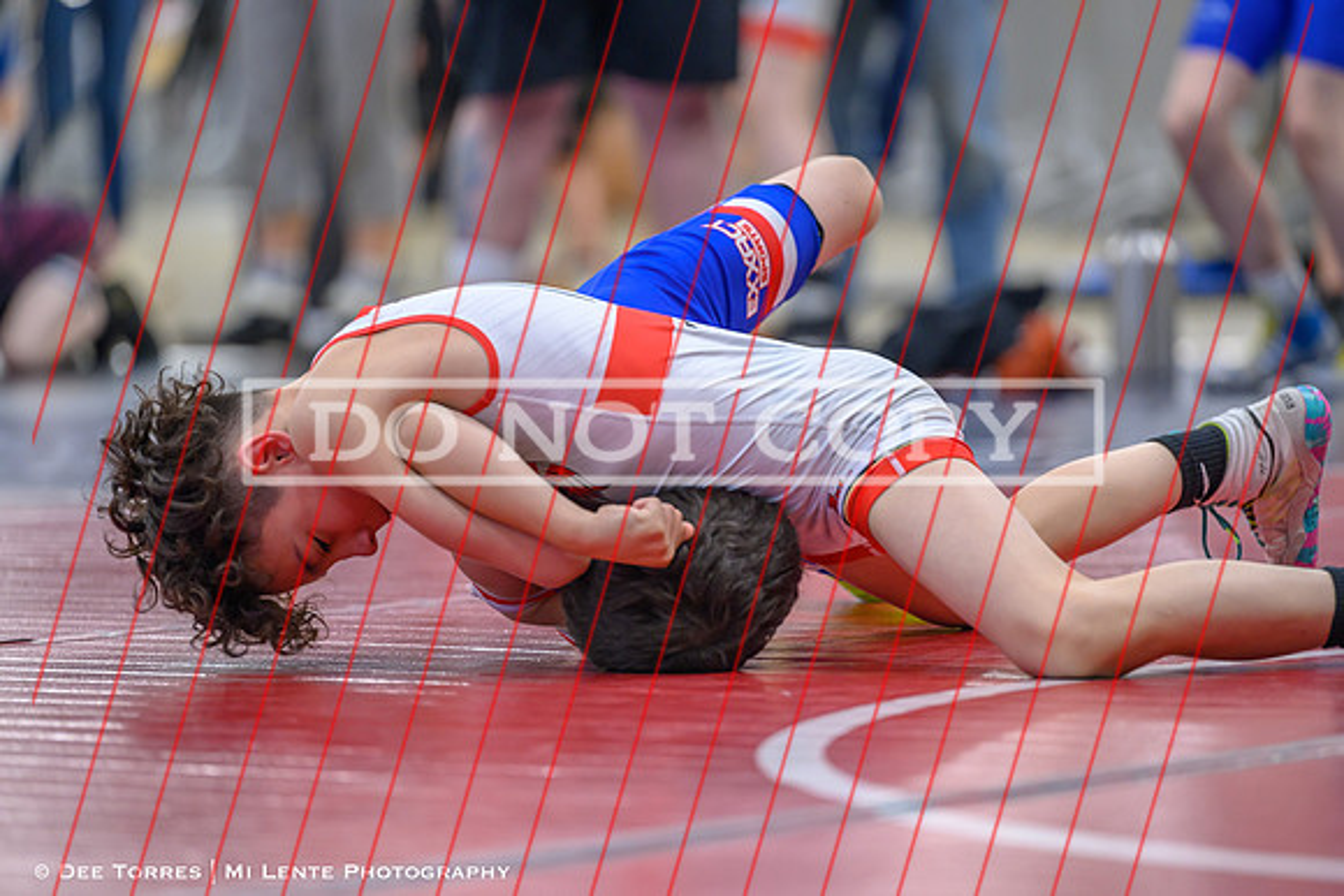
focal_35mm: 231
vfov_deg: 6.0
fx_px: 8608
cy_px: 438
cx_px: 671
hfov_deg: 8.9
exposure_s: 1/640
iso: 2000
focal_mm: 200
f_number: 2.8
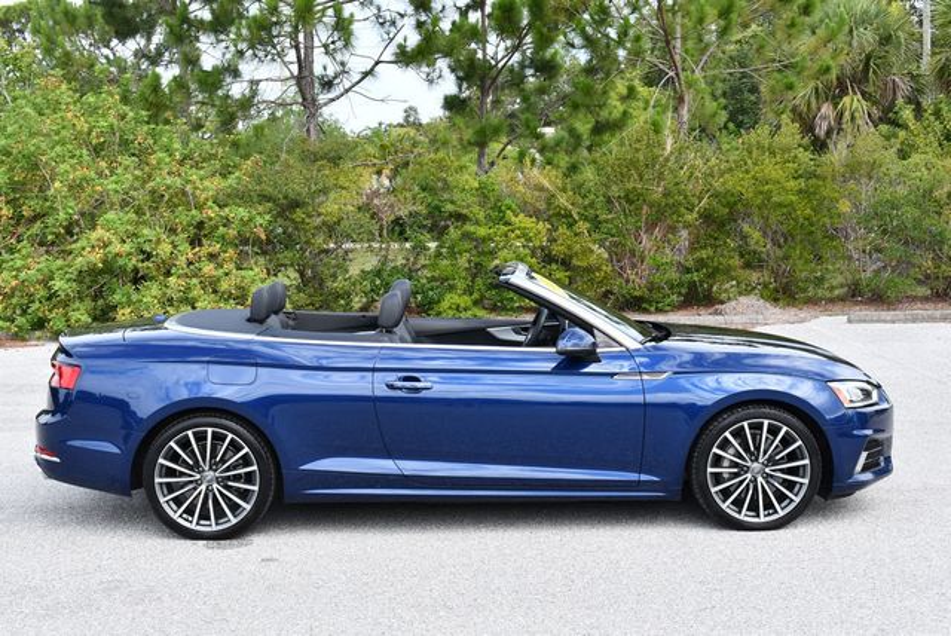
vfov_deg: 28.1
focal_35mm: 48
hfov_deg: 41.1
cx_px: 476
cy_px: 318
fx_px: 1269
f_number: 6.3
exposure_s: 1/250
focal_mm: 24
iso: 200
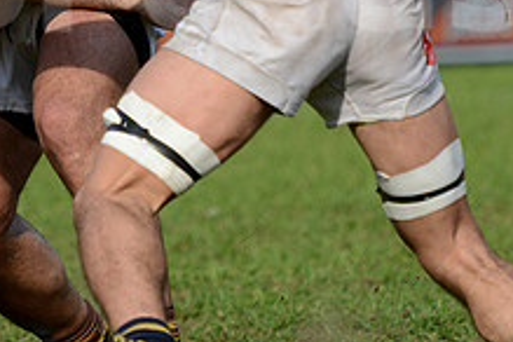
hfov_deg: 3.7
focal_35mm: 555
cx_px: -59
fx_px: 7908
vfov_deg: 2.5
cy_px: -48
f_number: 4
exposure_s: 1/2000
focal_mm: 210
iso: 320
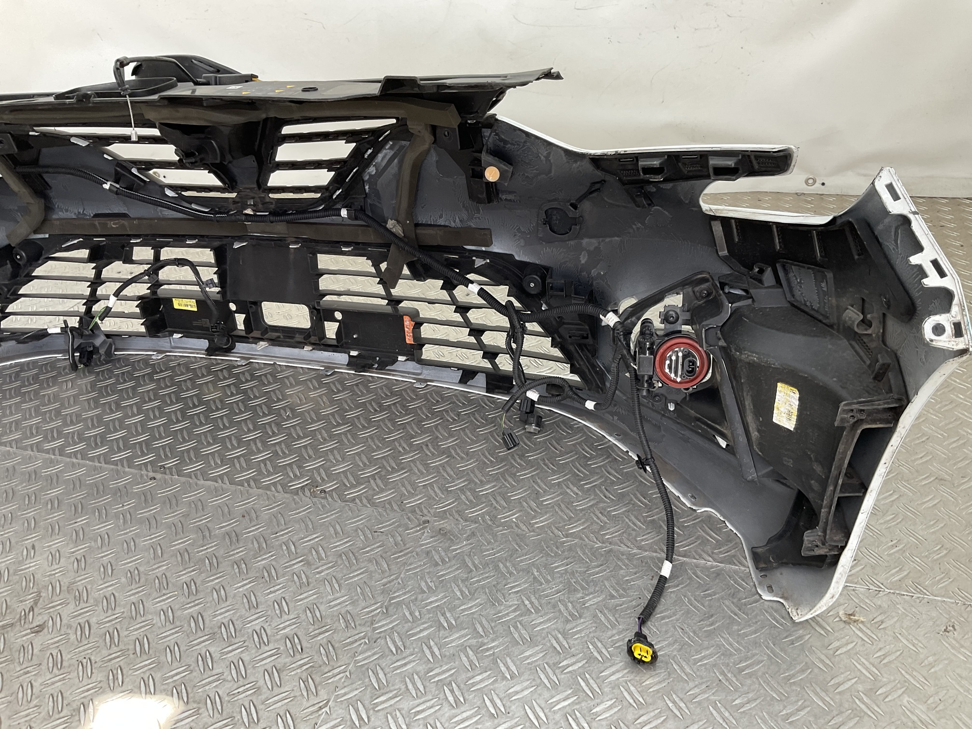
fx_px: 814
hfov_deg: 61.7
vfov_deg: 48.2
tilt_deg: -31.3
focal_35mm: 29
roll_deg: +5.8
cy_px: 364
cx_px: 486
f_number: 1.8
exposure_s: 1/100
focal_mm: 3
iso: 32
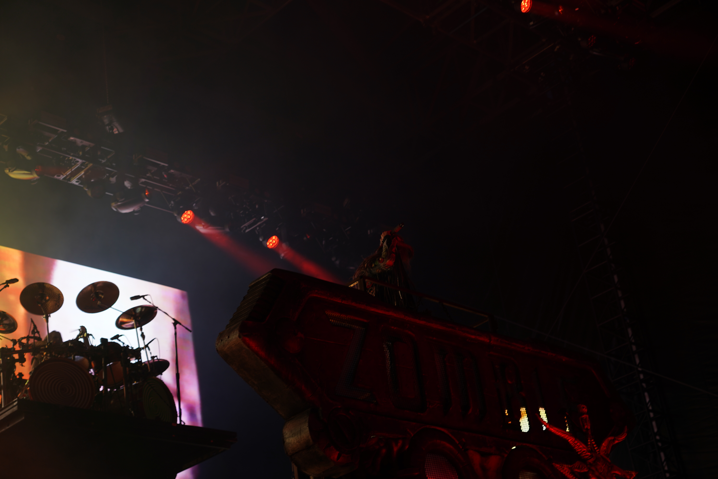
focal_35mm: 59
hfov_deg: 33.9
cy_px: 240
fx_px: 1177
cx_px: 359
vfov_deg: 23.0
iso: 100
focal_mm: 59
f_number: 4
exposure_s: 1/60
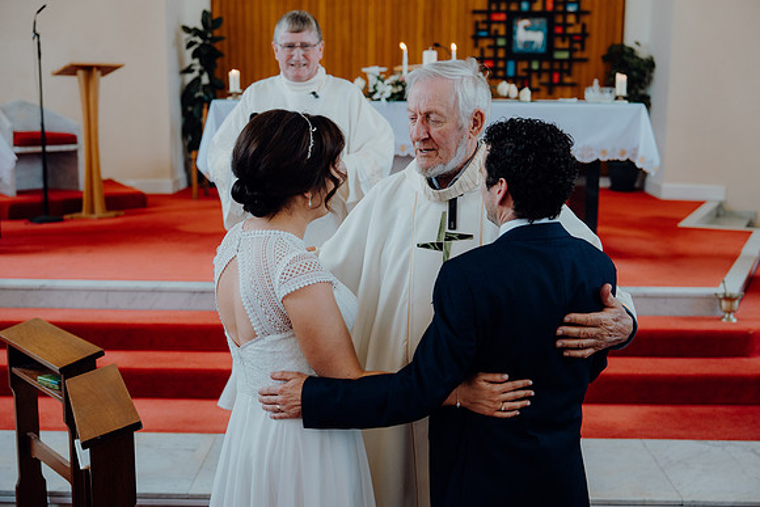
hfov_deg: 44.5
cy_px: 254
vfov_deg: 30.5
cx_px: 380
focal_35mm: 44
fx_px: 929
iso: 500
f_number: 2.8
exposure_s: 1/200
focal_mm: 44
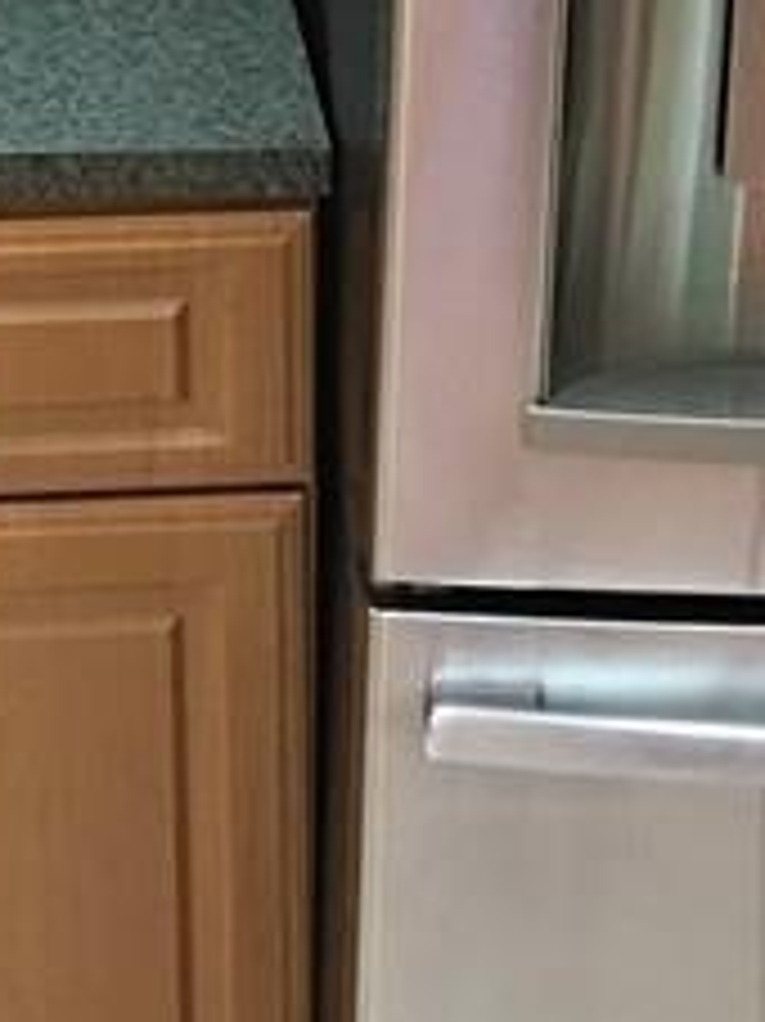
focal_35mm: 131
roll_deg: -1.3
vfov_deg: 14.8
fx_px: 3864
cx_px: 225
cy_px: 32
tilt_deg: -17.4
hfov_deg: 11.3
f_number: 2.2
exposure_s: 1/10
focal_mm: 4.15
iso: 80
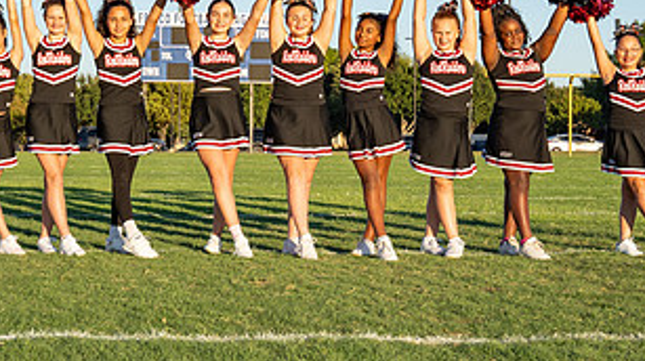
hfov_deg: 20.4
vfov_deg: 11.5
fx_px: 1794
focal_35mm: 105
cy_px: 118
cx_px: 260
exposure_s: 1/500
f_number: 5
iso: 125
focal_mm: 30.5
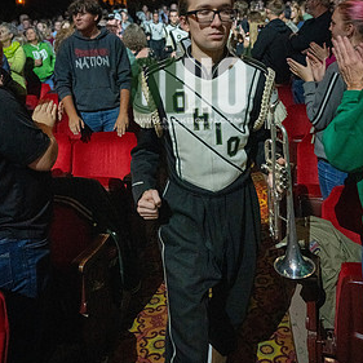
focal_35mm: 34
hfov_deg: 48.4
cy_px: 93
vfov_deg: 46.8
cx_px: 189
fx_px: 403
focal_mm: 25
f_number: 2.8
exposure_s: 1/500
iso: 12800
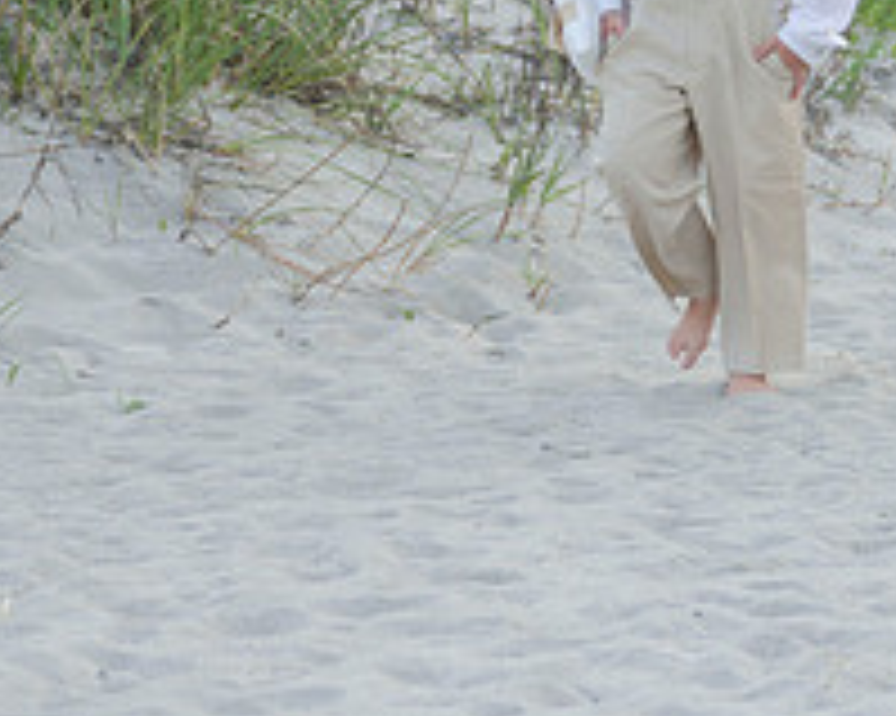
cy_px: -41
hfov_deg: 5.8
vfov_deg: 4.6
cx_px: 657
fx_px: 8853
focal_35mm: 334
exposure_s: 1/250
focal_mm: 105
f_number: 5.6
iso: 100
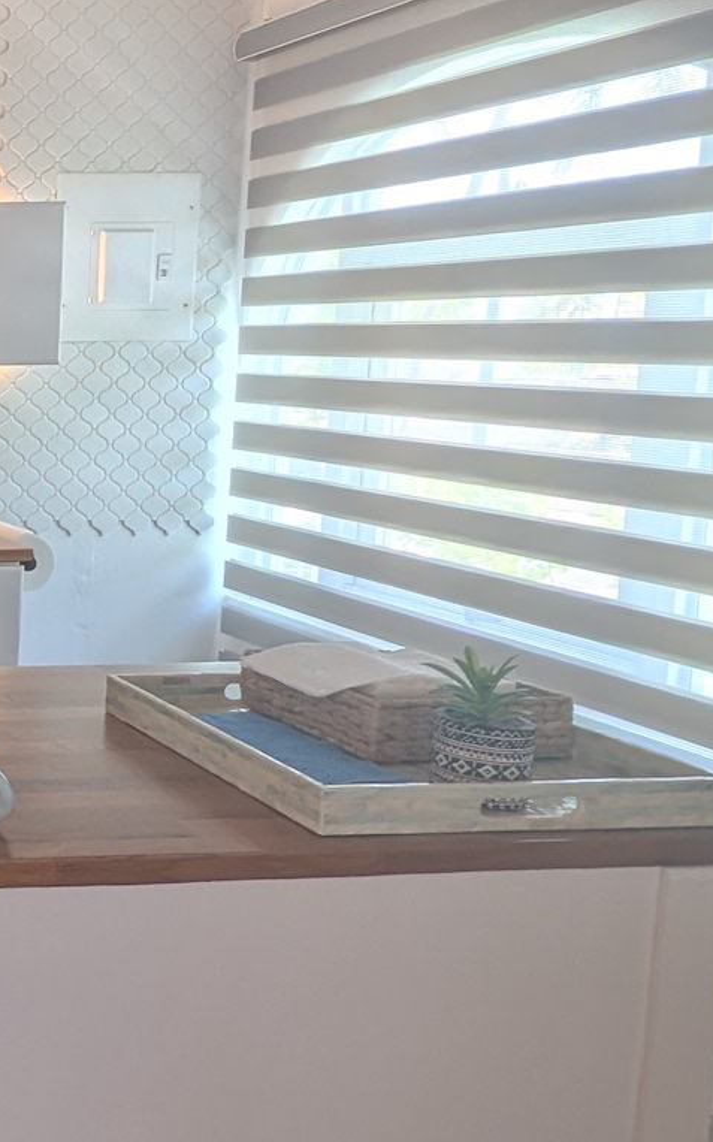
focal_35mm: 37
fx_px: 1151
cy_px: 502
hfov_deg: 24.1
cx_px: -444
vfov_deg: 52.6
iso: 68
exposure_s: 1/120
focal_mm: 1.95
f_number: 2.2
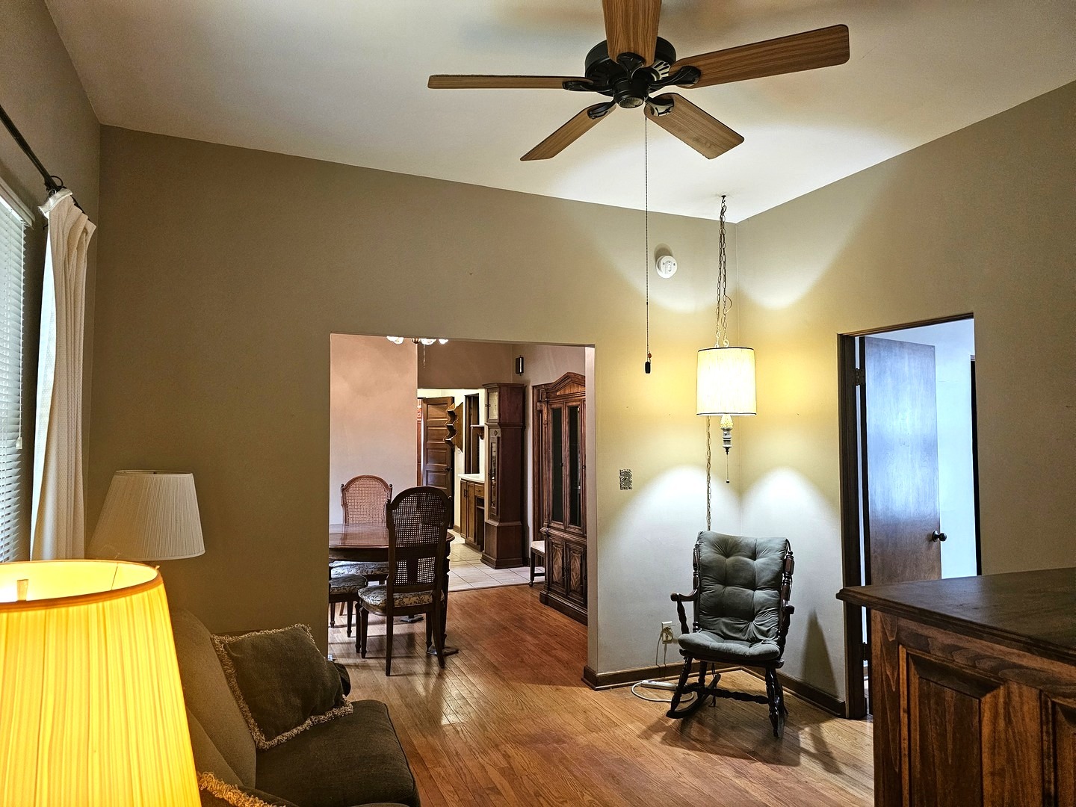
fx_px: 715
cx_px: 538
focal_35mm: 23
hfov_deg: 73.9
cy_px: 404
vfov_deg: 58.9
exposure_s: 1/120
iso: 640
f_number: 1.7
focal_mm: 6.3
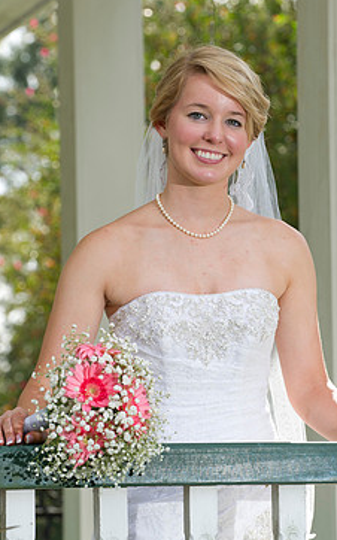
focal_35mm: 177
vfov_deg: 11.8
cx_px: 195
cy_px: 301
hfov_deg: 7.4
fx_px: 2603
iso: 250
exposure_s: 1/250
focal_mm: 140
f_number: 6.3
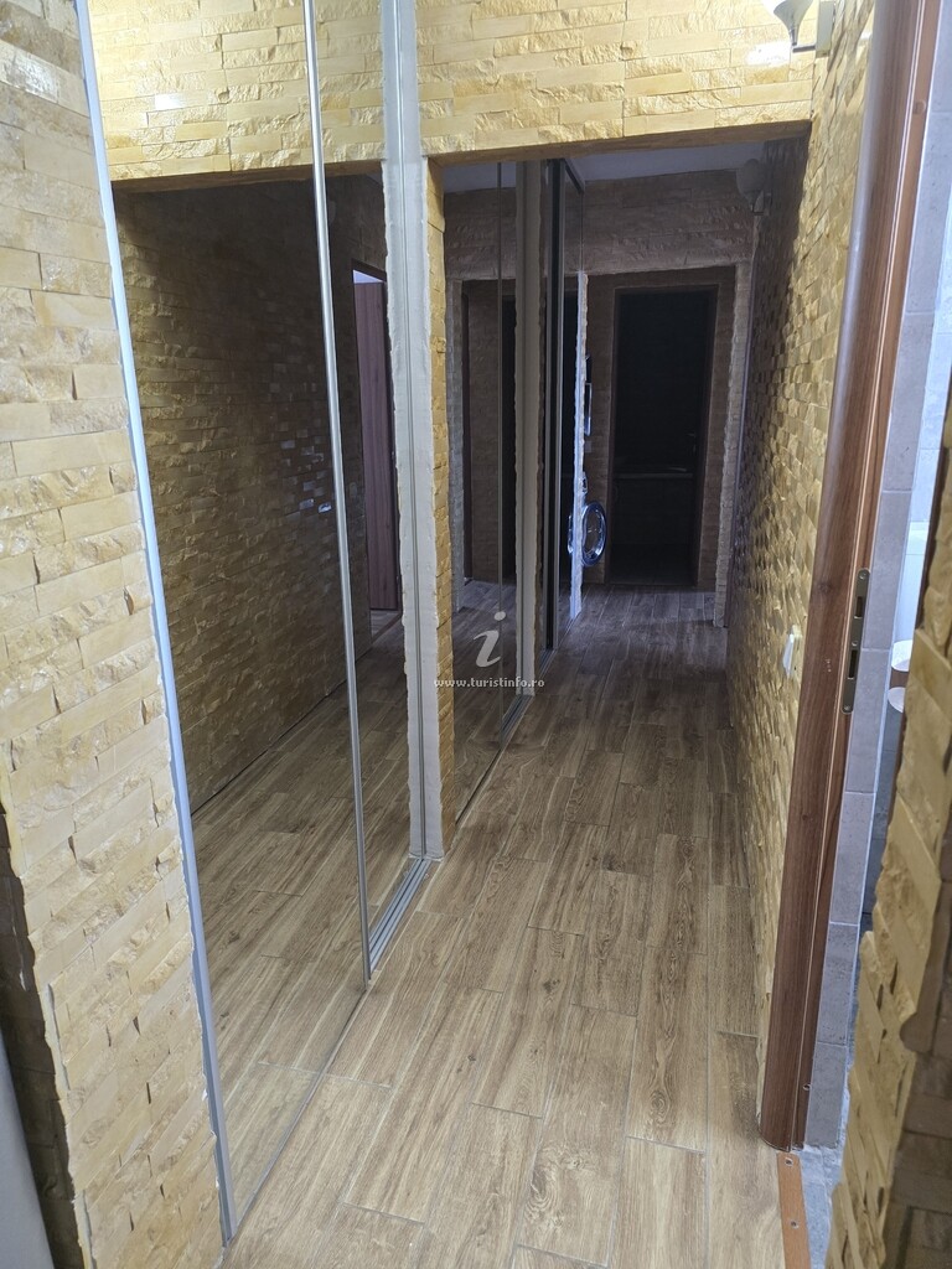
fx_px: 843
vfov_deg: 73.9
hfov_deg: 58.9
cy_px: 634
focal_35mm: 23
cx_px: 476
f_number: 1.7
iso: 640
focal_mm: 6.3
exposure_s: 1/100
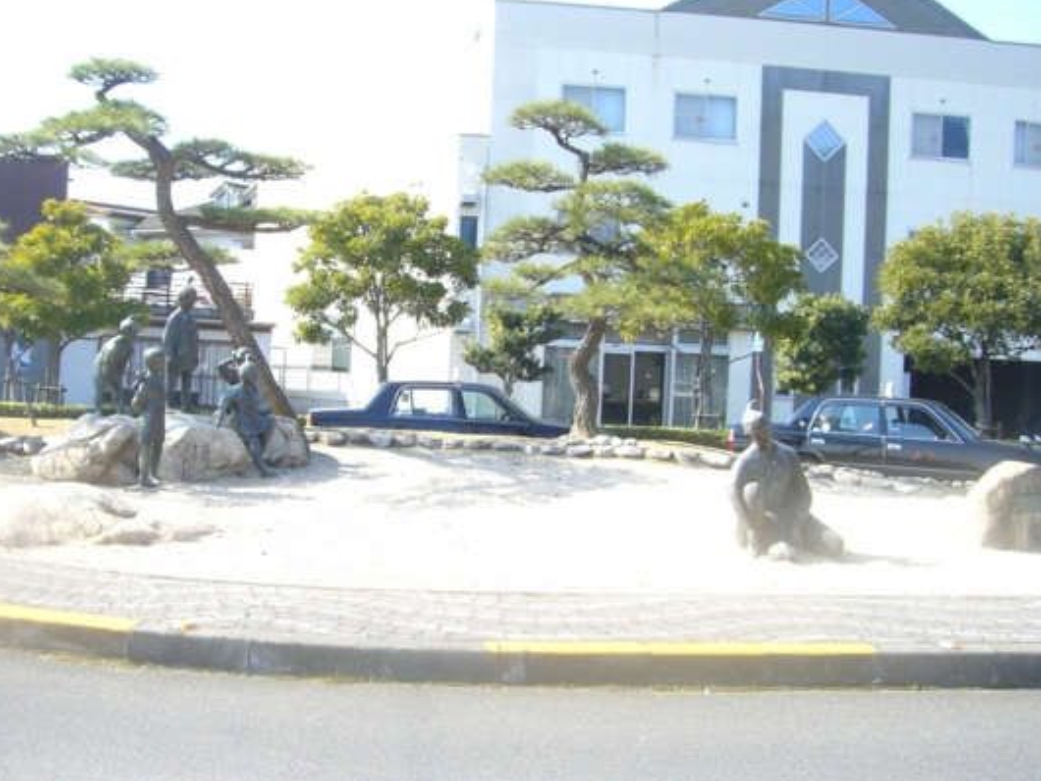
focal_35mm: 43
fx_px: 1294
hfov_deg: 43.7
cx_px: 456
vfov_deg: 33.6
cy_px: 369
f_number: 4.3
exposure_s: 1/500
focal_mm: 6.2
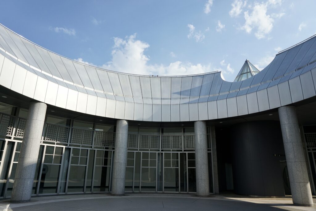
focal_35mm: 24
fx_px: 211
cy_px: 106
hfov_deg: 73.7
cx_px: 158
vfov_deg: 53.2
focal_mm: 16
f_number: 7.1
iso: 100
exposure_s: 1/250
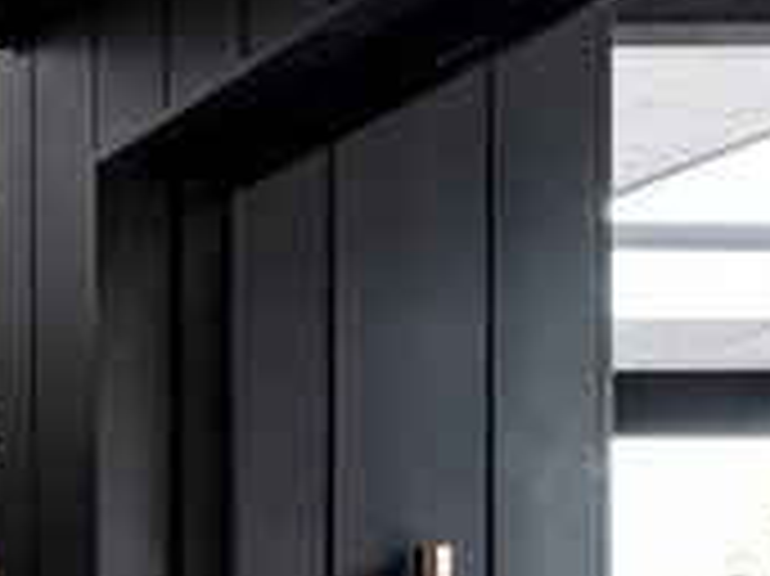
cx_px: -1004
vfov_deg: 12.2
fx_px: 2601
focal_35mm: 117
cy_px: 810
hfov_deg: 13.2
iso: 100
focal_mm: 32
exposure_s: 5
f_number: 16
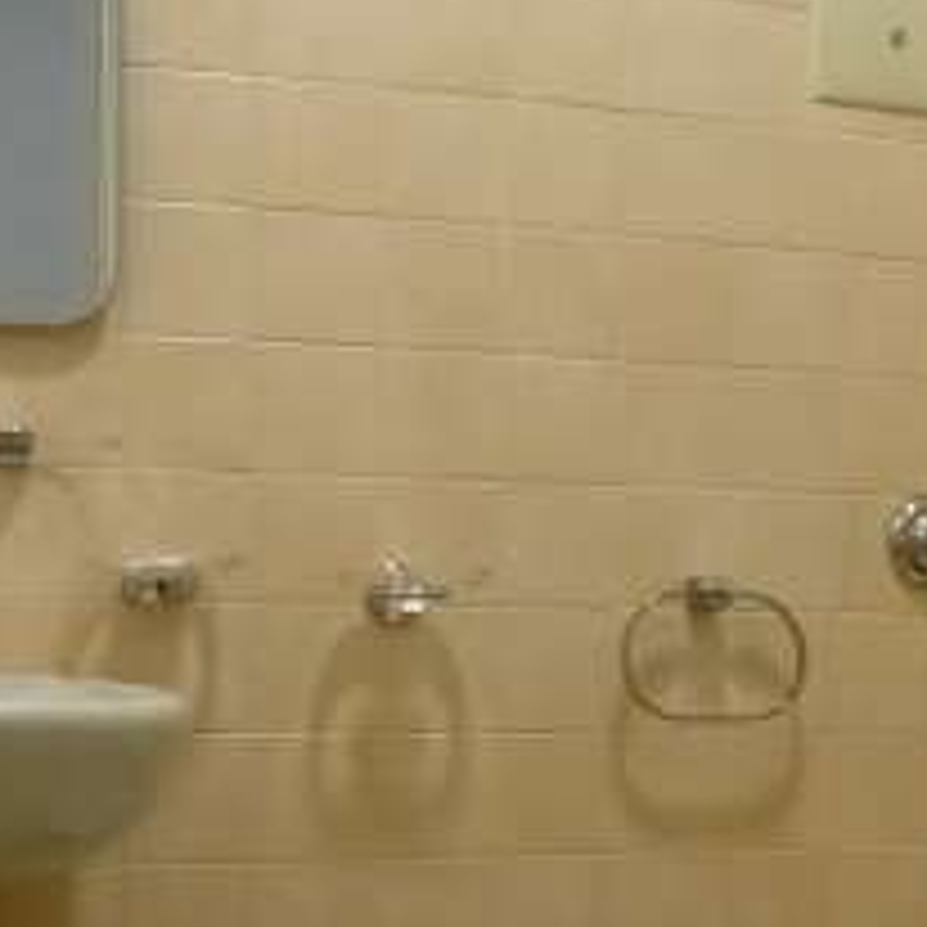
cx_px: 554
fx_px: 2000
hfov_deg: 26.1
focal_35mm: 66
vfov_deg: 25.8
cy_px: 684
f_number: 3.3
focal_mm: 4.3
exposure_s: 1/60
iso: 800
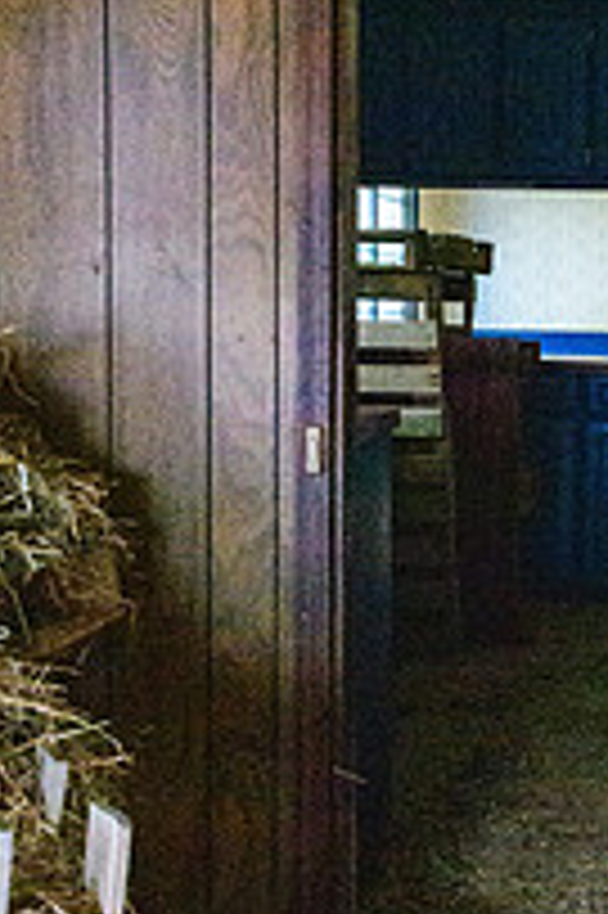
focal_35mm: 60
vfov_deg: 33.4
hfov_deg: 21.8
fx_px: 1522
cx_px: 594
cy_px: 387
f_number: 9
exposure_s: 1/200
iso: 16000
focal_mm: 18
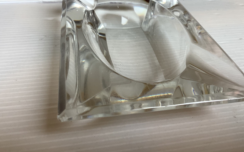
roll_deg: -2.8
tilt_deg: -32.2
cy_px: 52
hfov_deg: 51.5
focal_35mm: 38
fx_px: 253
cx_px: 129
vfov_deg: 33.3
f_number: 2.4
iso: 50
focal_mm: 3.3
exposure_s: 1/100
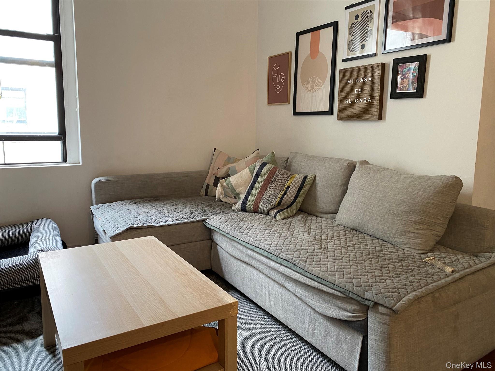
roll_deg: -1.4
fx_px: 372
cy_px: 186
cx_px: 248
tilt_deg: -8.1
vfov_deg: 53.1
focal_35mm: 26
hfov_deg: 67.3
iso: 160
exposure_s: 1/60
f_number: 1.8
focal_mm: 4.25
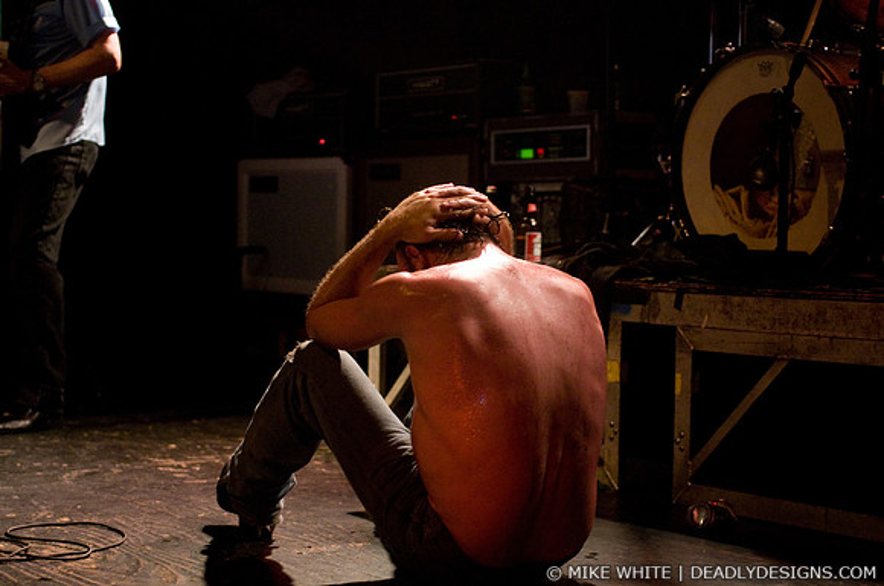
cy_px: 293
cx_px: 442
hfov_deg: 30.6
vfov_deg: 20.6
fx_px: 1618
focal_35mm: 66
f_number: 2.8
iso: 1000
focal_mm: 44
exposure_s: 1/125
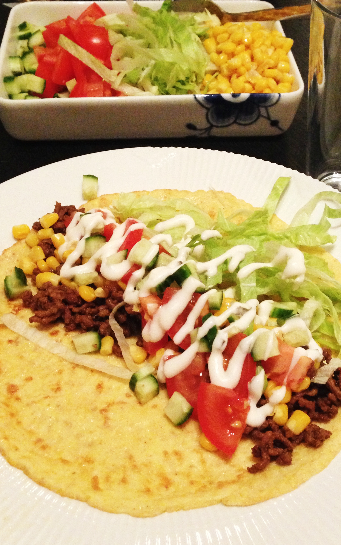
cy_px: 273
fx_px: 669
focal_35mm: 45
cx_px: 186
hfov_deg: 28.6
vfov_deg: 44.4
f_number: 2.4
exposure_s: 1/15
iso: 500
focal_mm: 4.12
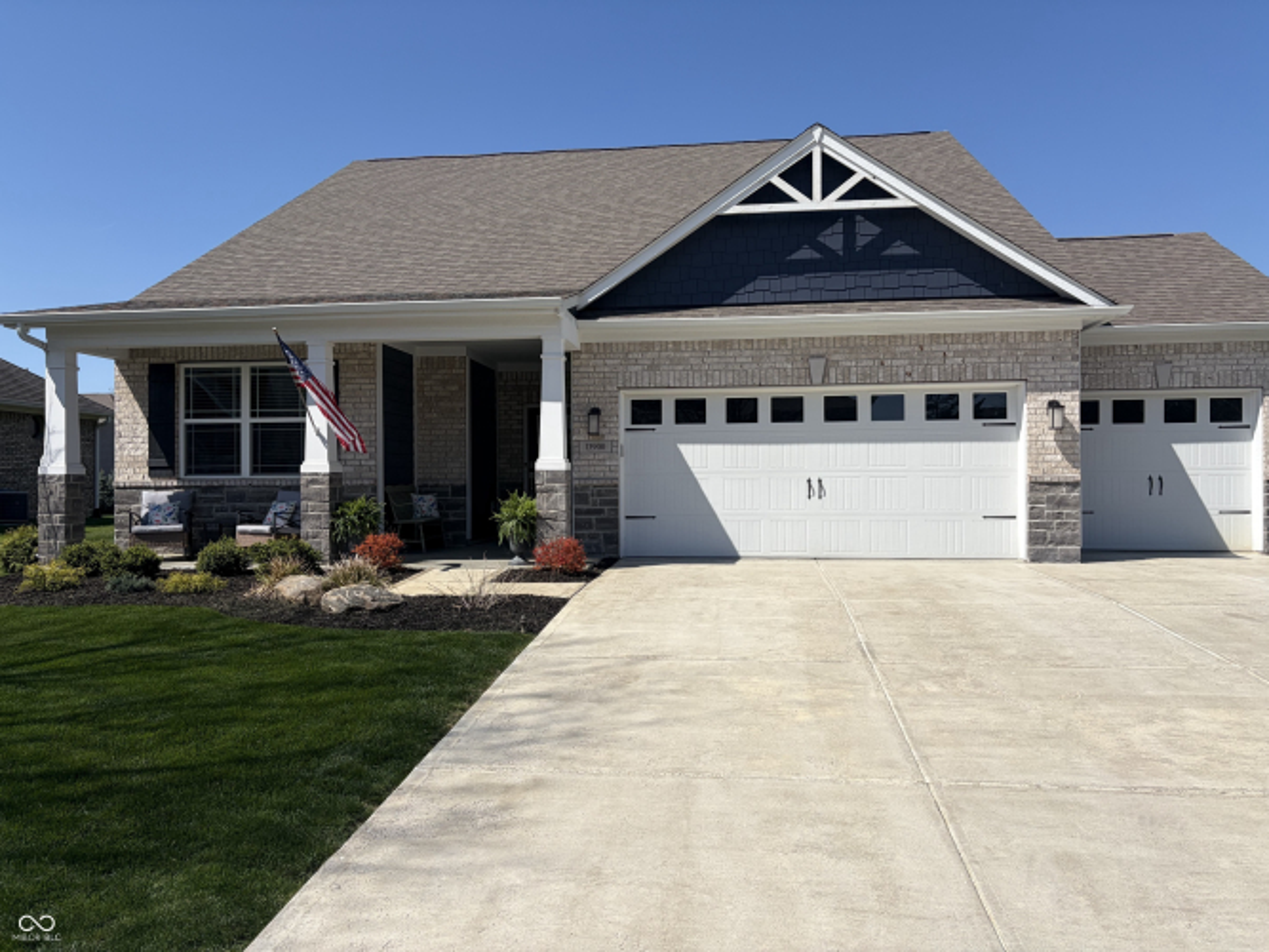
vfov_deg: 53.0
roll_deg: +1.2
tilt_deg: -0.1
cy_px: 476
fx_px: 953
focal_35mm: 26
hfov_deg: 67.3
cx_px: 634
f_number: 1.6
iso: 64
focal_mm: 5.96
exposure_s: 1/6993
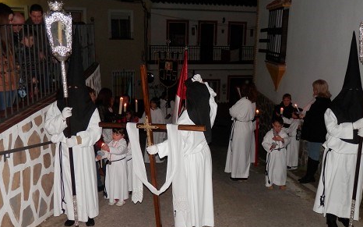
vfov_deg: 35.3
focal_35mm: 36
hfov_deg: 54.0
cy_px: 120
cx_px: 182
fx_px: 356
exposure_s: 1/30
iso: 320
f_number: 3.4
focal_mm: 6
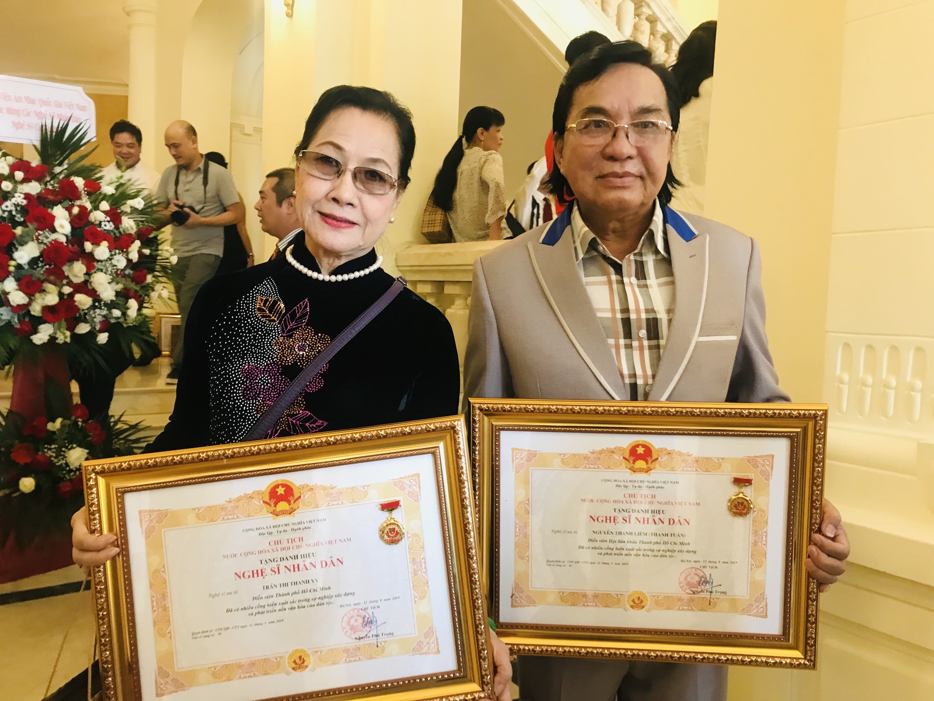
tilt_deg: -2.8
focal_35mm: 28
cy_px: 350
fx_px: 755
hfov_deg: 63.4
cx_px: 467
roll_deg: -1.8
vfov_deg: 49.7
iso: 64
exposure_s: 1/17
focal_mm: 3.99
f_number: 1.8
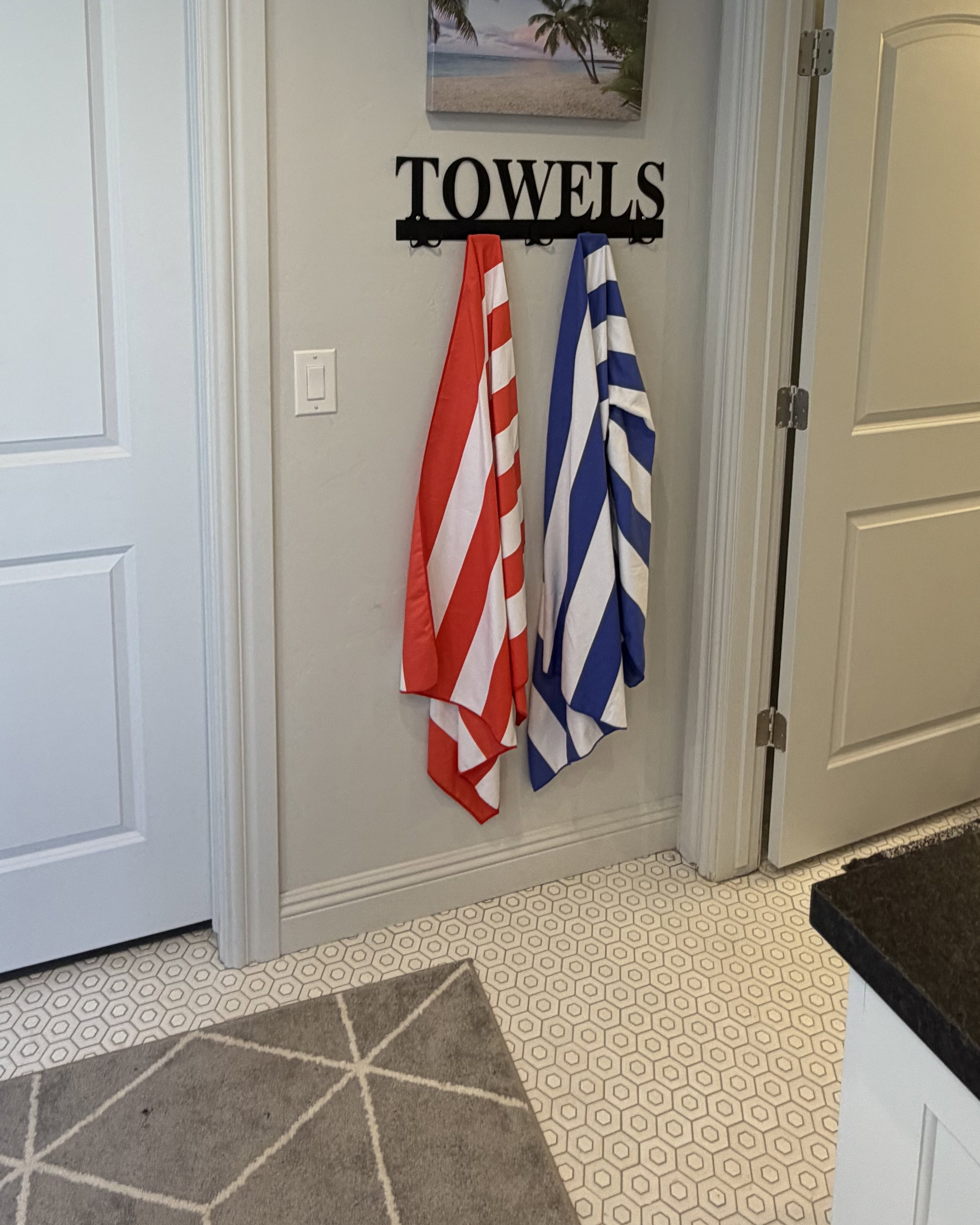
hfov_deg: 54.9
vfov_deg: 62.7
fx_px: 943
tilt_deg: -7.8
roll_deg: -0.9
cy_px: 326
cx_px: 480
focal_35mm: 26
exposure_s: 1/120
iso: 125
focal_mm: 2.22
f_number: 2.2
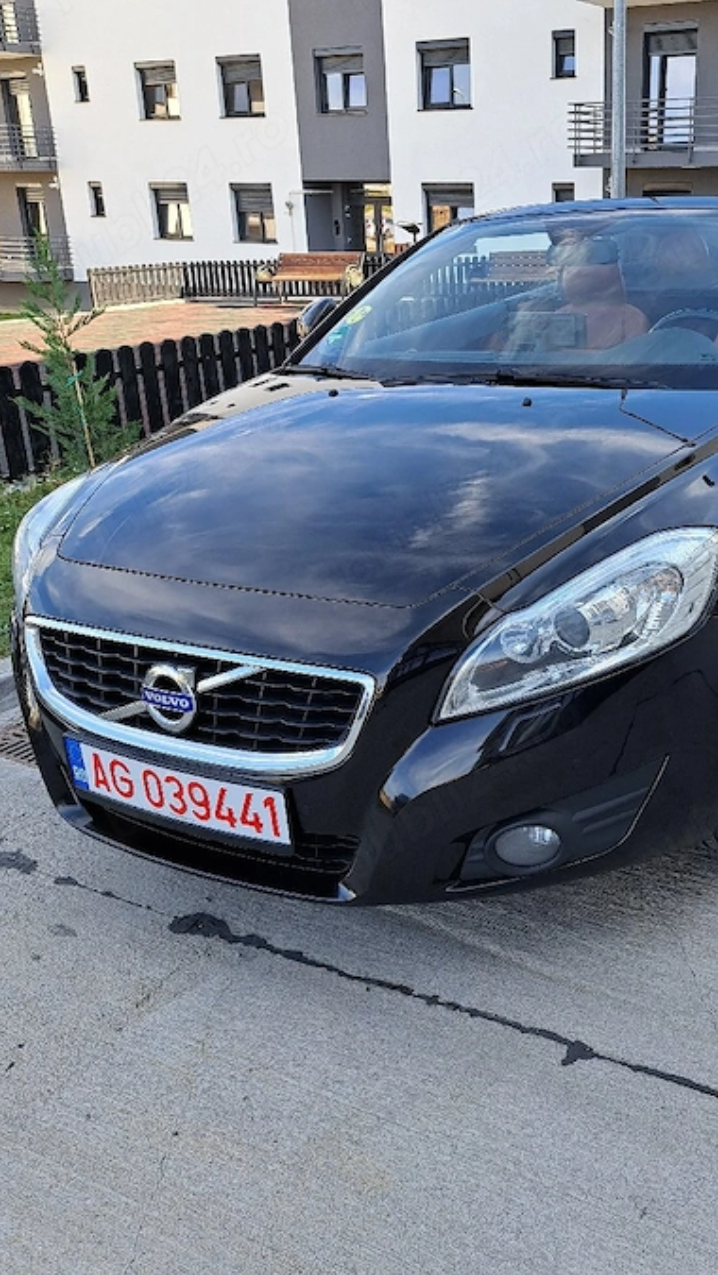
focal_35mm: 31
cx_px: 535
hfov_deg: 36.9
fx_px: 1049
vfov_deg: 62.3
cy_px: 542
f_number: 1.8
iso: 50
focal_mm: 5.23
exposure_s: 1/357
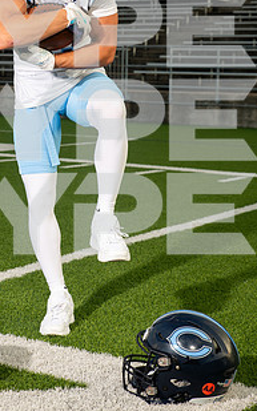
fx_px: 931
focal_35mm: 83
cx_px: 61
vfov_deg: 24.7
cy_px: 121
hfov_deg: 15.6
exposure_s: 1/320
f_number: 7.1
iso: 160
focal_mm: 56
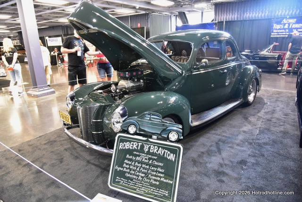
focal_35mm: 24
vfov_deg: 53.2
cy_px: 101
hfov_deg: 73.7
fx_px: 202
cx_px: 151
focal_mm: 24
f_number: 5.6
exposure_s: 1/25
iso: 5600
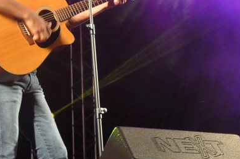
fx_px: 965
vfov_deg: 9.4
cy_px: 24
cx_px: 178
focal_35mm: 145
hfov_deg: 14.1
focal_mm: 40
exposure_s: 1/40
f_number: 4.5
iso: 1250
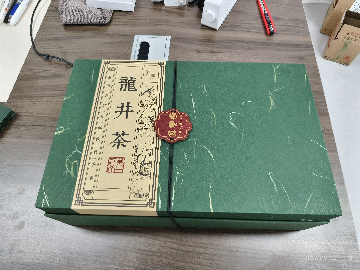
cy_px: 135
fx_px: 239
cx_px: 180
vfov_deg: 58.9
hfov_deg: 73.9
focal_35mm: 23
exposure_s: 1/100
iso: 134
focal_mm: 5.6
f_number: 1.57
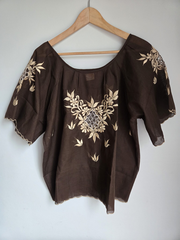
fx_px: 159
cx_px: 90
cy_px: 120
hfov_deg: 58.9
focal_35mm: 23
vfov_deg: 73.9
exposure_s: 1/120
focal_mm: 5.4
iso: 500
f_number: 1.8
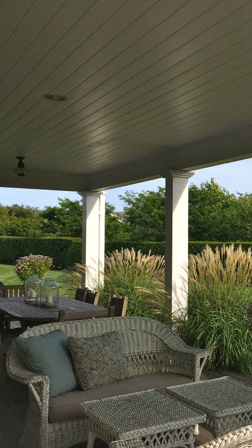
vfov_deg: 47.4
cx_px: 274
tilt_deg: +1.0
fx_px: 511
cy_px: 224
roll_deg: -0.4
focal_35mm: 43
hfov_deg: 25.7
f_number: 2.2
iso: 32
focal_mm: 4.15
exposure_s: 1/2160
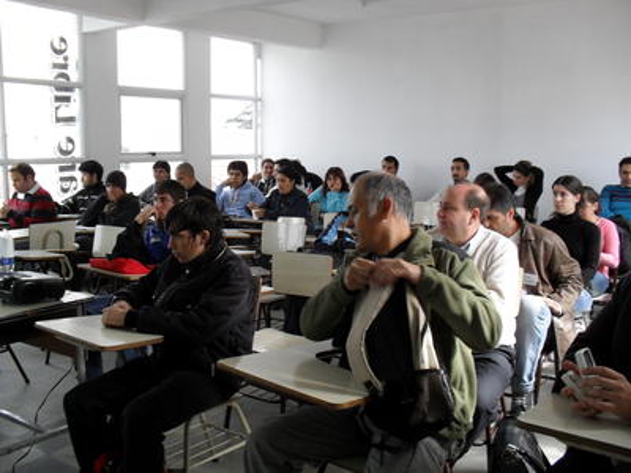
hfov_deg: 52.6
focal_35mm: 35
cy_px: 236
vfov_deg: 40.7
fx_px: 638
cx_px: 316
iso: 100
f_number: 3.2
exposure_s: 1/45
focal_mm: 6.3
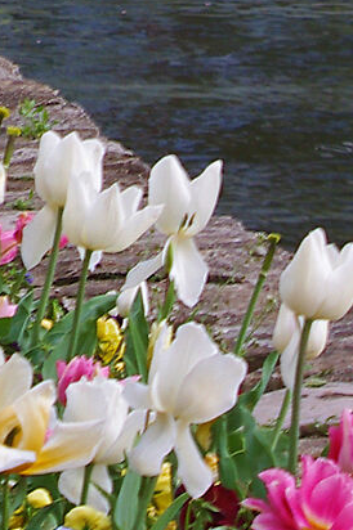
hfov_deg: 2.2
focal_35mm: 611
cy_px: -830
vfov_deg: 3.3
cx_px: -403
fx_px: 9001
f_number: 9
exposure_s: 1/25
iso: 200
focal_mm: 70
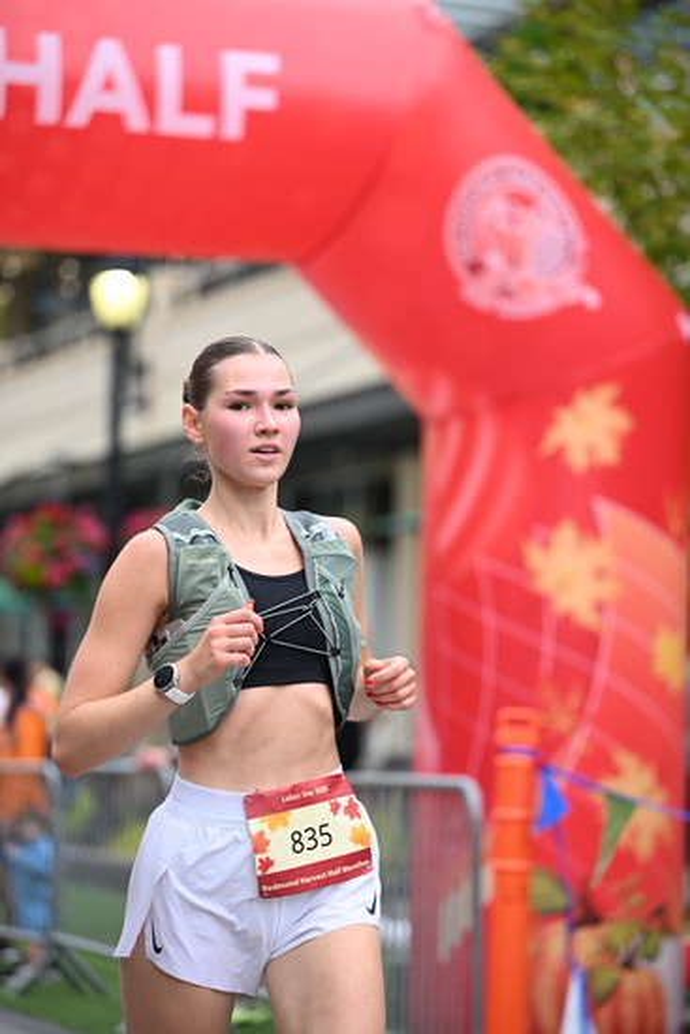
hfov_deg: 11.9
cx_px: 345
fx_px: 3304
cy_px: 517
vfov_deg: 17.8
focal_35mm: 115
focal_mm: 115
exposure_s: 1/2000
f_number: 2.8
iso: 640
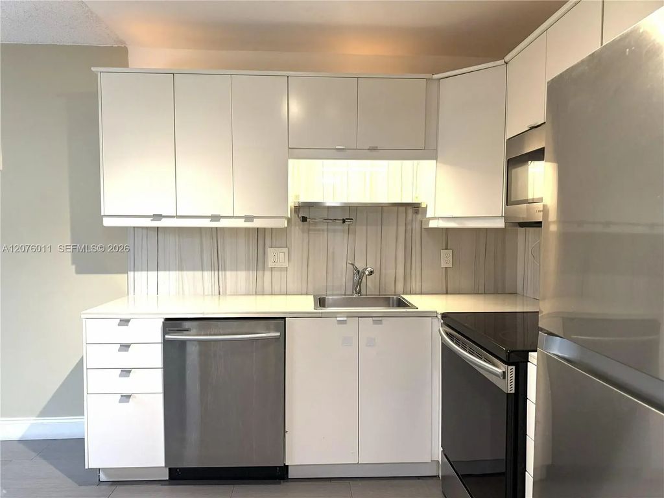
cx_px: 332
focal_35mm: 24
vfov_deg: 56.8
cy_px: 249
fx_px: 460
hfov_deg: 71.6
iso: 320
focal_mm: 6.76
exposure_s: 1/120
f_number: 1.78
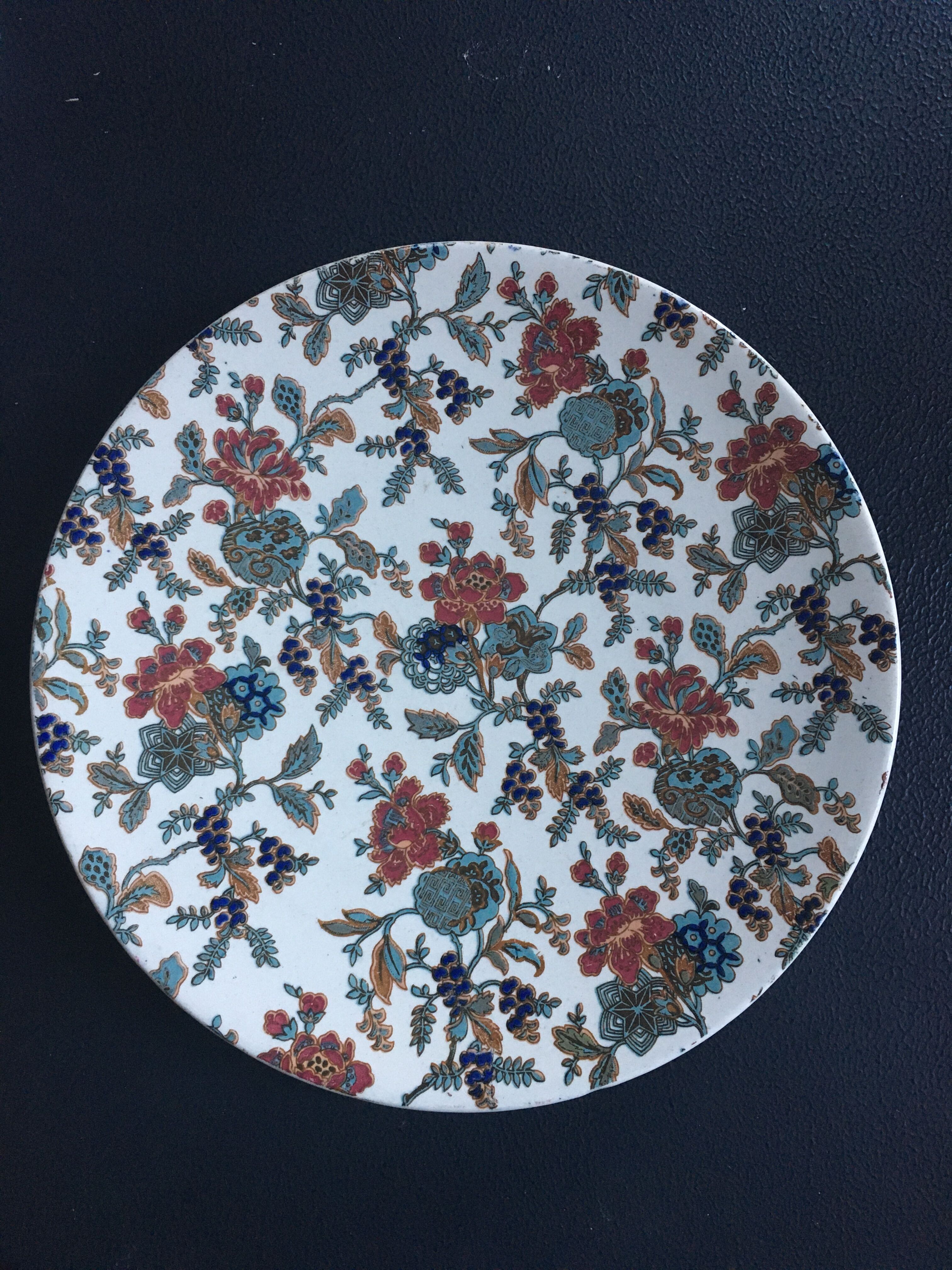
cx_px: 476
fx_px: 1063
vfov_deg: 61.7
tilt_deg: -85.6
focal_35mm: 29
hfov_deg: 48.2
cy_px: 635
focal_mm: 4.15
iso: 200
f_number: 2.2
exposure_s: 1/33
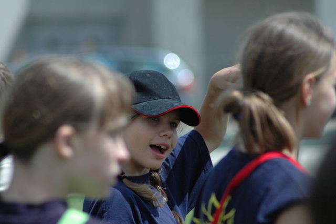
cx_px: 168
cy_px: 112
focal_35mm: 375
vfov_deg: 3.7
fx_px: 3498
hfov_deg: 5.5
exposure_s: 1/2000
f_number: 5.6
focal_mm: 250
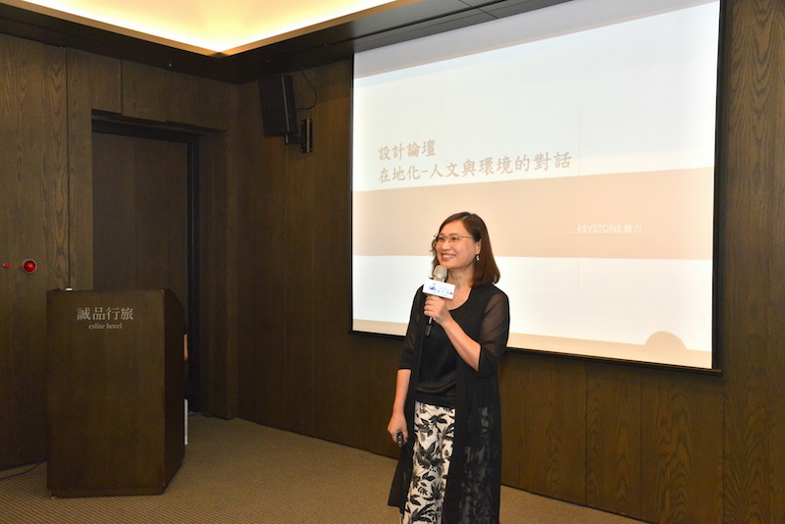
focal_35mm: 32
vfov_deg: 41.1
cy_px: 262
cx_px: 392
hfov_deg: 58.7
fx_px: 698
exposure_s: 1/125
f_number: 8
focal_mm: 32
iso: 3200
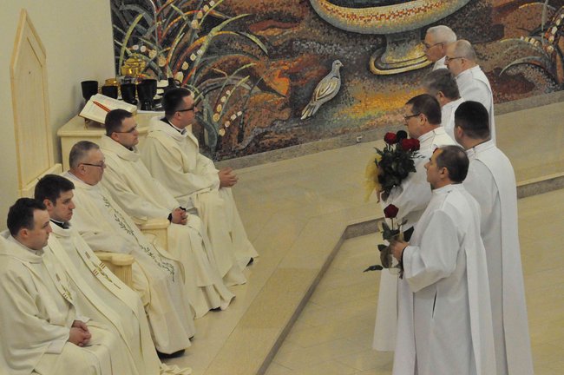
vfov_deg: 9.3
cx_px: 282
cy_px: 188
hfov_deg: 14.0
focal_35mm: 147
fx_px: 2301
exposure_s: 1/30
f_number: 20
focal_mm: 98
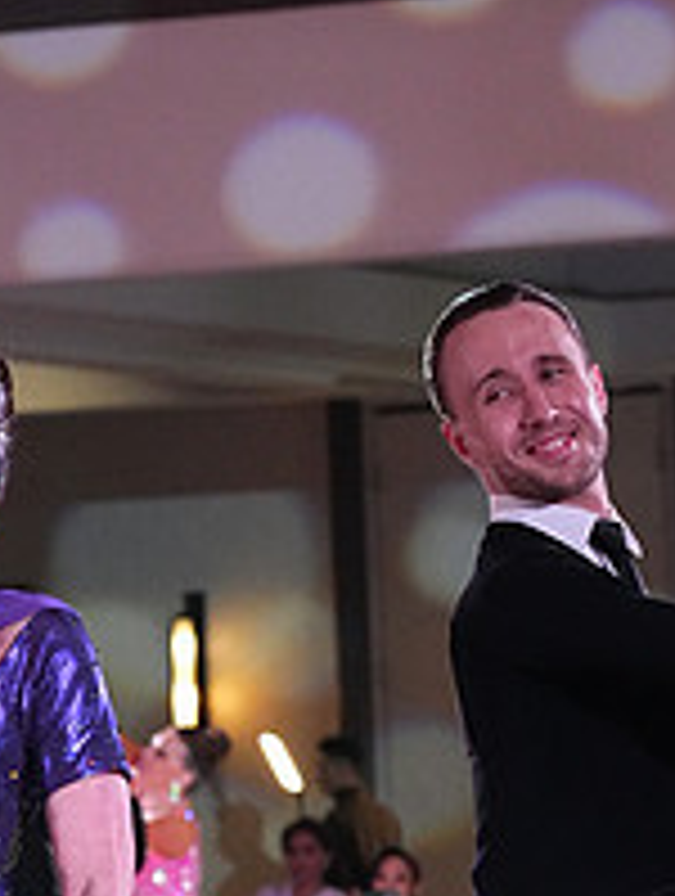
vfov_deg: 7.1
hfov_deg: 5.4
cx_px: 227
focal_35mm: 277
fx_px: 7179
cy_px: 1162
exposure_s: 1/400
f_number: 5.6
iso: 8000
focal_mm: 99
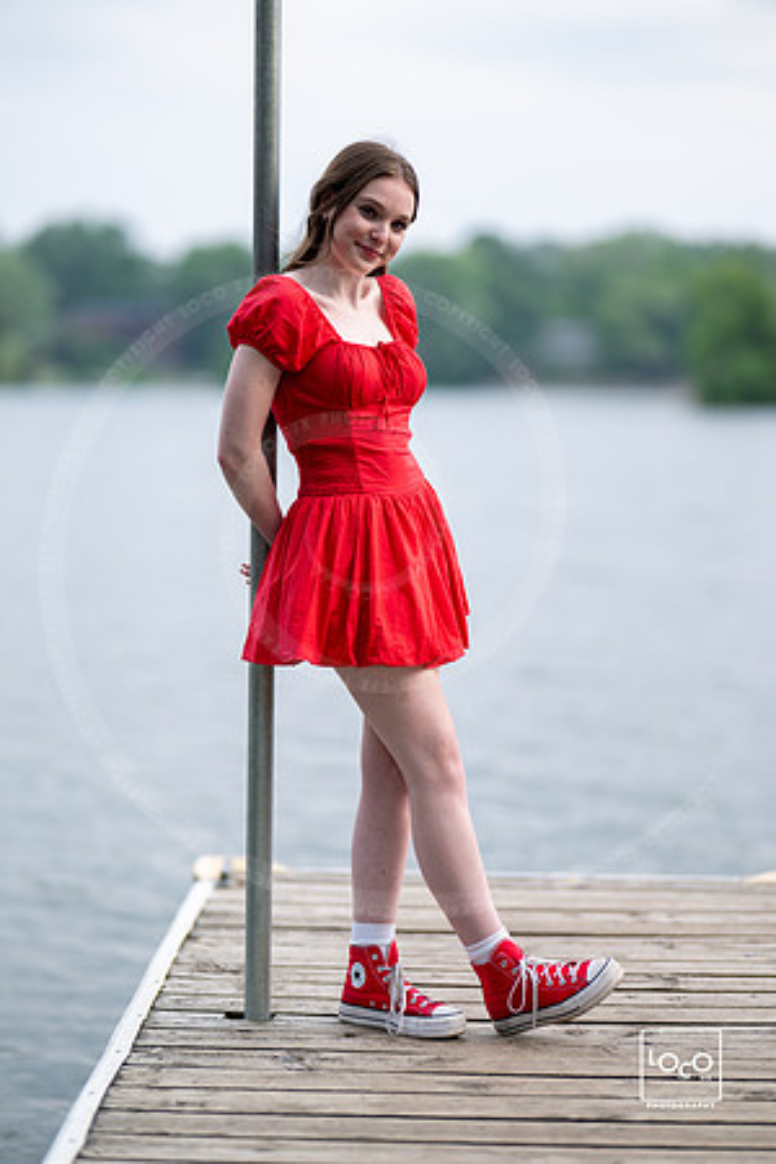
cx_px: 388
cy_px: 582
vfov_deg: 23.9
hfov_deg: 16.1
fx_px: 2748
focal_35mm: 85
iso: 80
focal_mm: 85
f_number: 1.2
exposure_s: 1/200
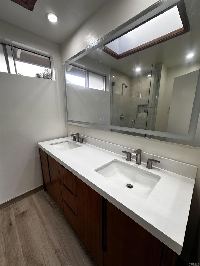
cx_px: 100
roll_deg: -1.2
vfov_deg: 102.1
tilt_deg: -11.3
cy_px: 133
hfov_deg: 85.7
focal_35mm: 14
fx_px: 108
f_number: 2.2
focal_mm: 2.22
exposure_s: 1/120
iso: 80
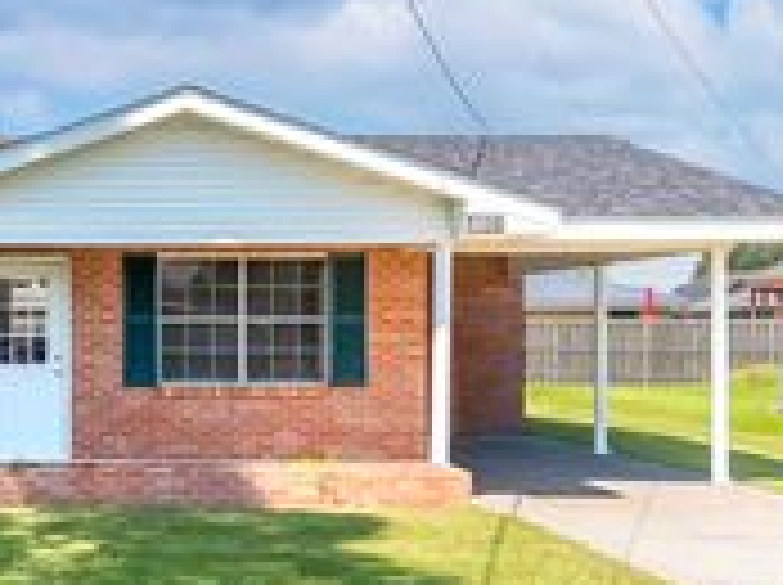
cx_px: 27
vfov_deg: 30.8
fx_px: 1062
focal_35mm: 47
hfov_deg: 36.9
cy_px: 284
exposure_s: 1/160
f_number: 16
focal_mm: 17
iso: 250
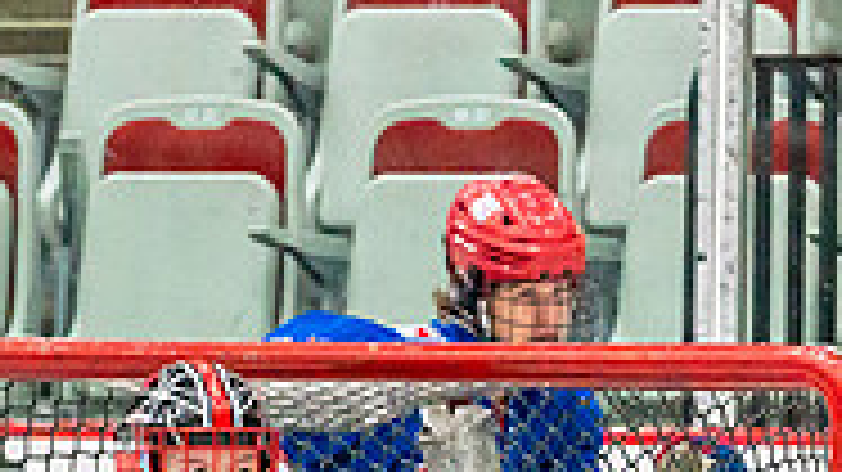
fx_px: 20442
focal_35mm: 916
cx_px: 98
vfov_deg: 1.3
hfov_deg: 2.4
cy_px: 1005
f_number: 2.8
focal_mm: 200
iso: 3200
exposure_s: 1/1250
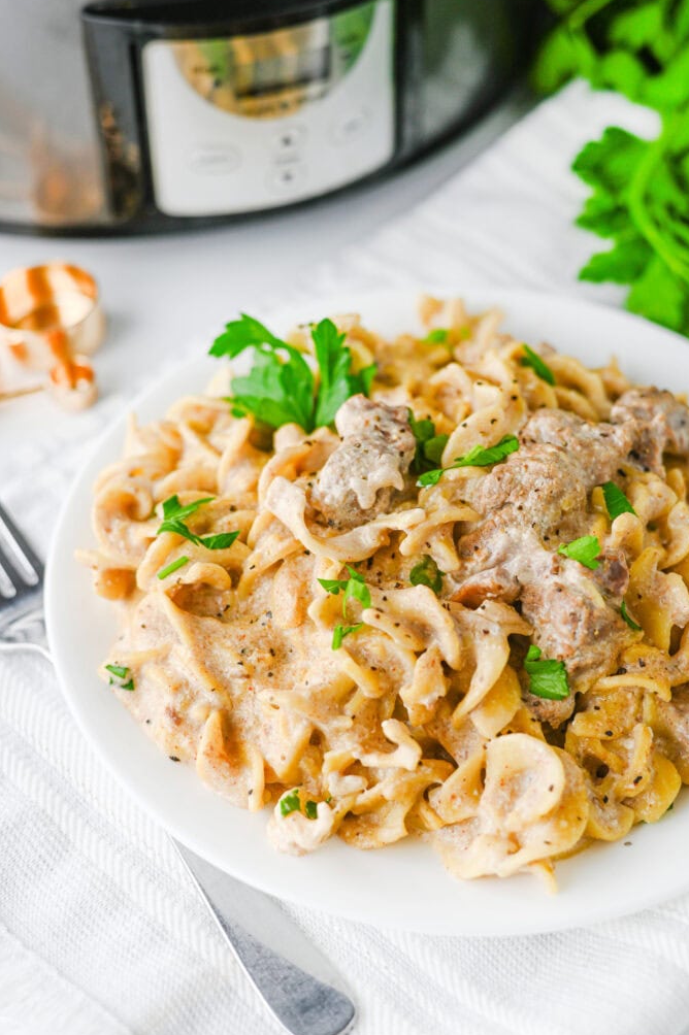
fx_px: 1466
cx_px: 350
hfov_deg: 26.4
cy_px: 512
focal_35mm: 51
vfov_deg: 38.9
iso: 200
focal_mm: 50
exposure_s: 1/125
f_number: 4
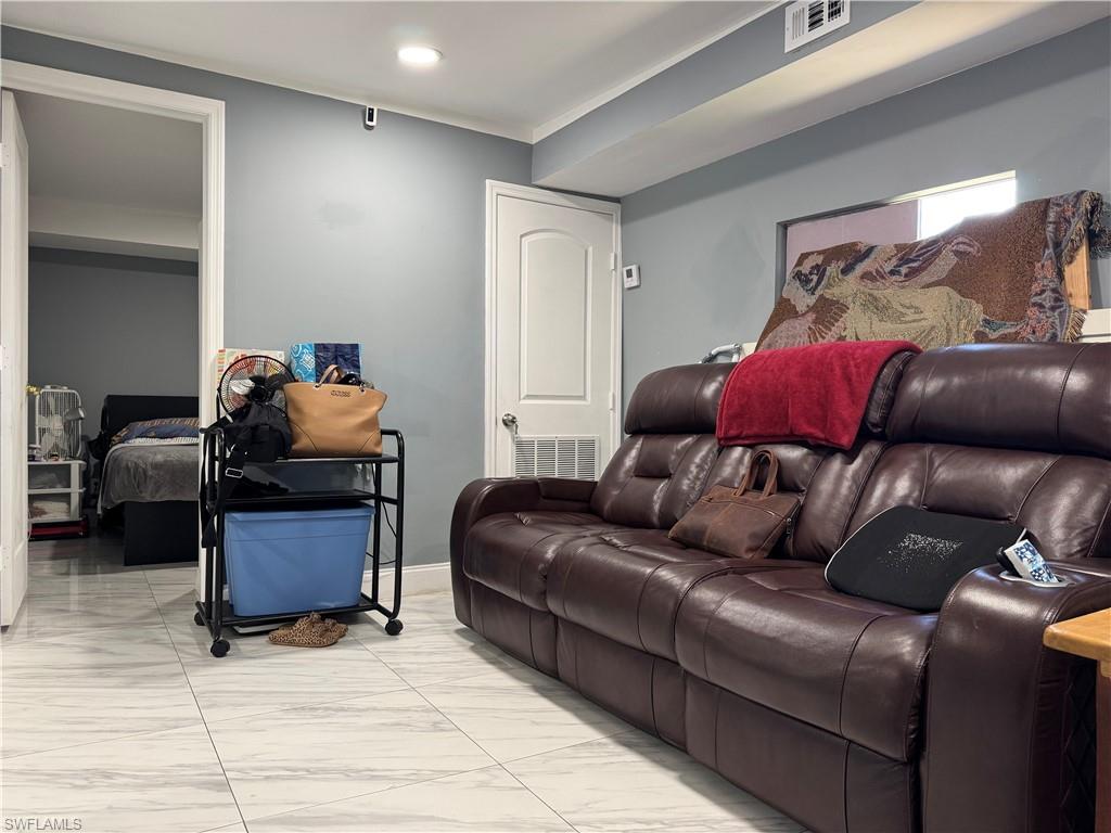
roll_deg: -0.6
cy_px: 416
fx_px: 770
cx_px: 556
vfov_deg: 56.8
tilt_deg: -1.6
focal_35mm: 24
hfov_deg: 71.6
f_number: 1.78
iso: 200
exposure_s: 1/60
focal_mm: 6.76
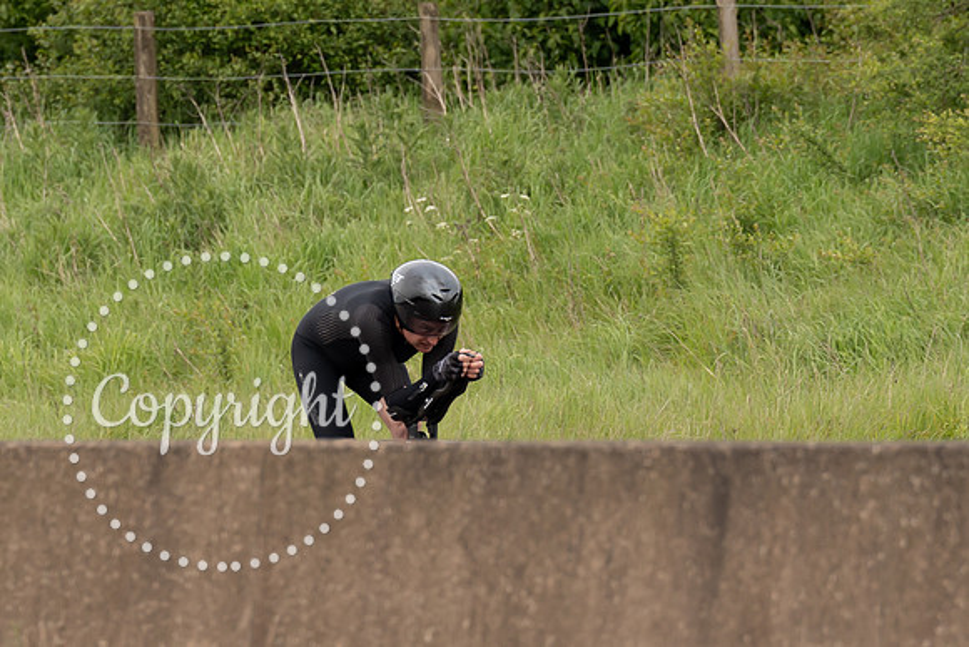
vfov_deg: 2.3
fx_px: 15963
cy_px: 343
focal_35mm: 593
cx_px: 472
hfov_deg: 3.5
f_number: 4
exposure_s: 1/800
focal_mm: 200
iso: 200
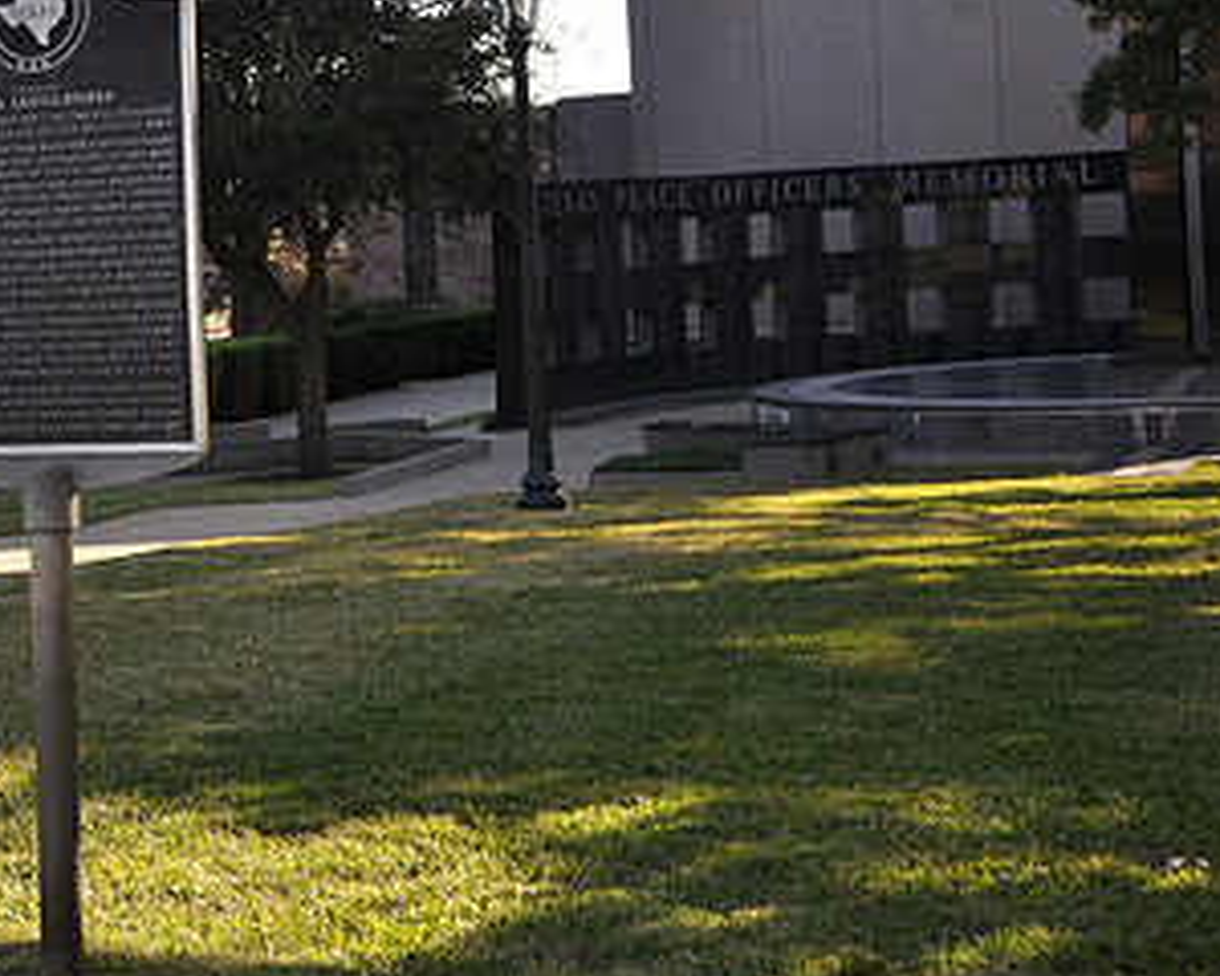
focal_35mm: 76
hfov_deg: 24.2
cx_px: 81
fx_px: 2744
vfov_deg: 20.1
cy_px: 311
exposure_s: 1/200
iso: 220
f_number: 4
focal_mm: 28
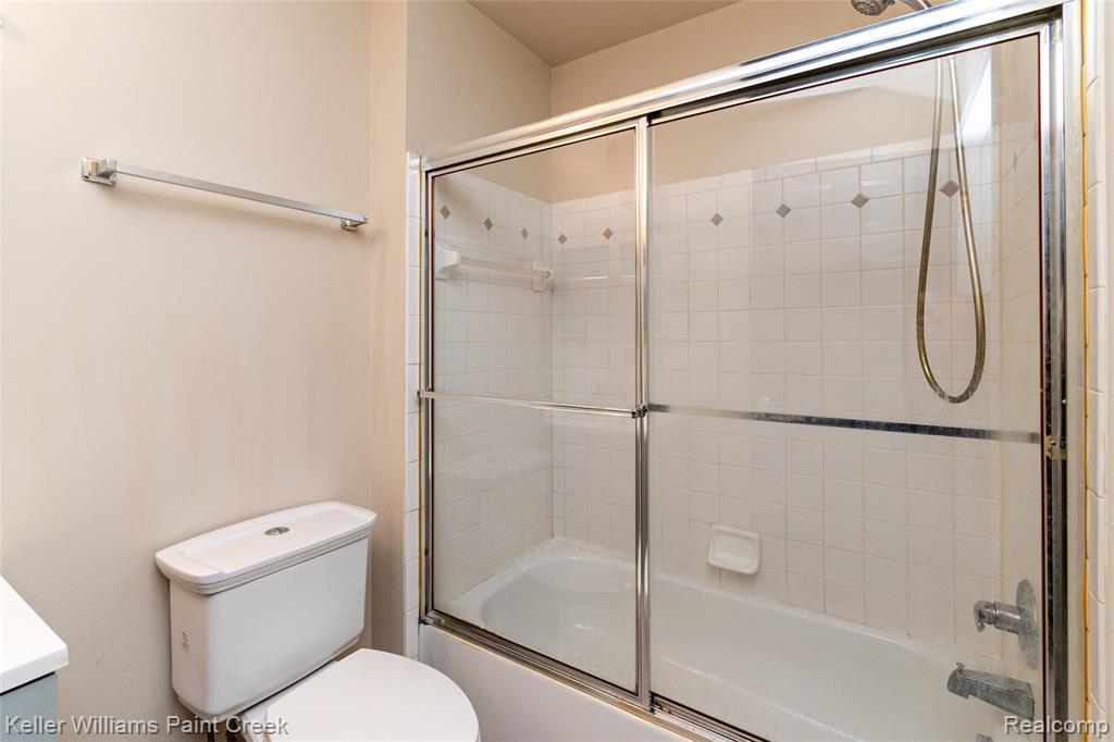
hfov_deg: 100.4
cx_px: 557
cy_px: 371
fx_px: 464
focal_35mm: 15
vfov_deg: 77.3
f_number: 5.6
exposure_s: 1/100
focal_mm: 10
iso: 800
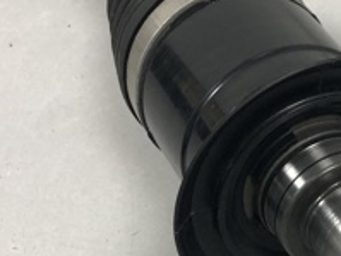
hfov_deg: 20.2
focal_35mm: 90
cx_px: 430
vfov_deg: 16.1
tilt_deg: -55.2
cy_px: 244
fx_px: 886
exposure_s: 1/33
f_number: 1.8
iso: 40
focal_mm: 4
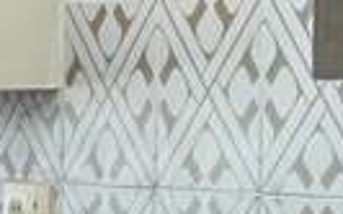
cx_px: -199
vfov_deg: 4.1
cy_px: 670
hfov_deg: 6.8
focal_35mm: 305
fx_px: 2850
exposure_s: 1/58
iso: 125
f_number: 1.78
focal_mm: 6.76
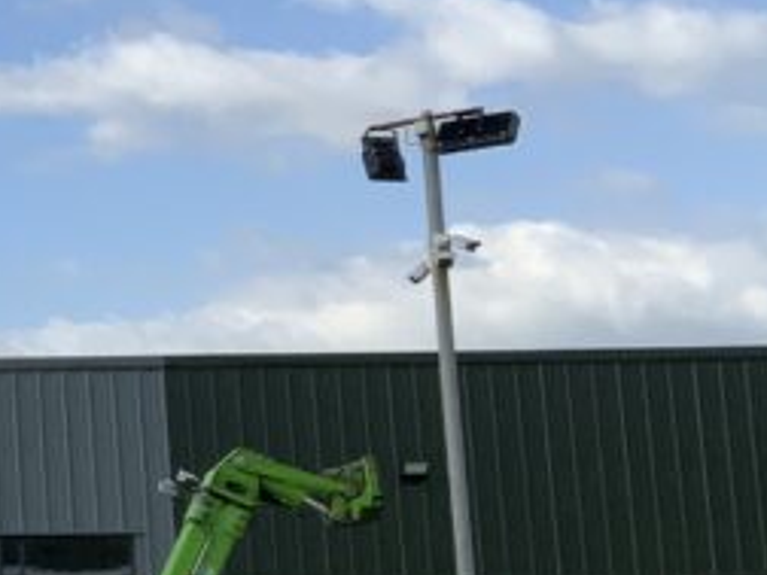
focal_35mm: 118
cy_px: 131
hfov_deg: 15.2
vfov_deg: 12.5
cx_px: -463
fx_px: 2615
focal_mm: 3
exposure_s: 1/2227
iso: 20
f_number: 1.8
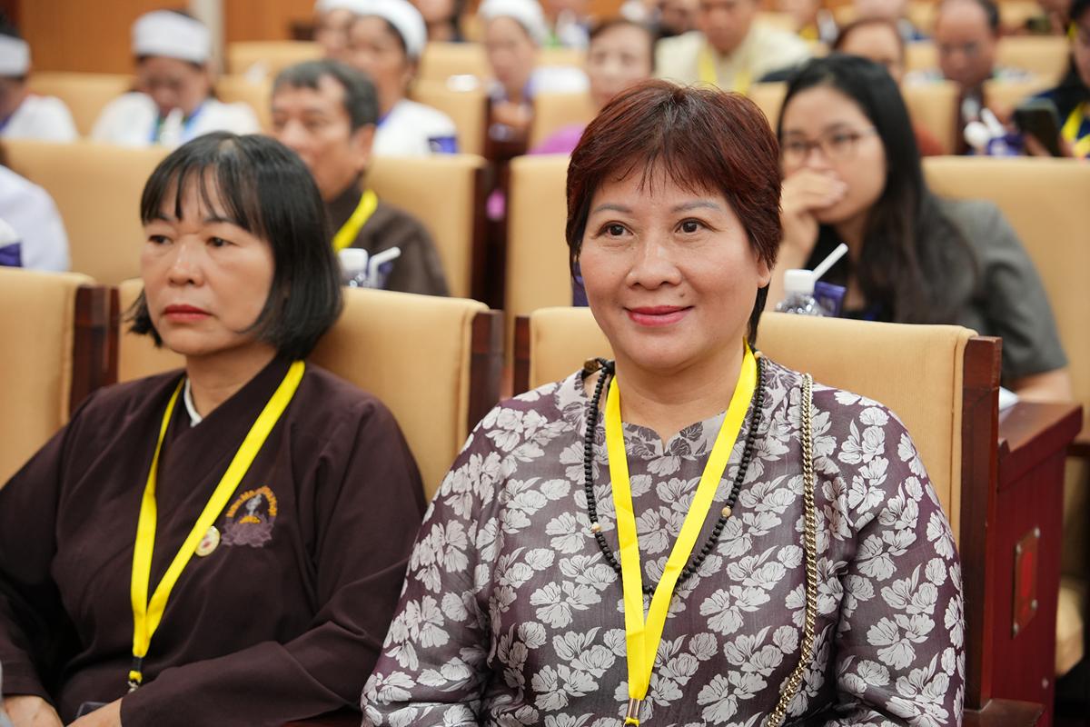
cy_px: 364
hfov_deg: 31.0
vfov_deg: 20.9
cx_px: 545
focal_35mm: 65
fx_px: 1968
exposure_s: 1/125
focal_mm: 65
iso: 2000
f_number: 2.8
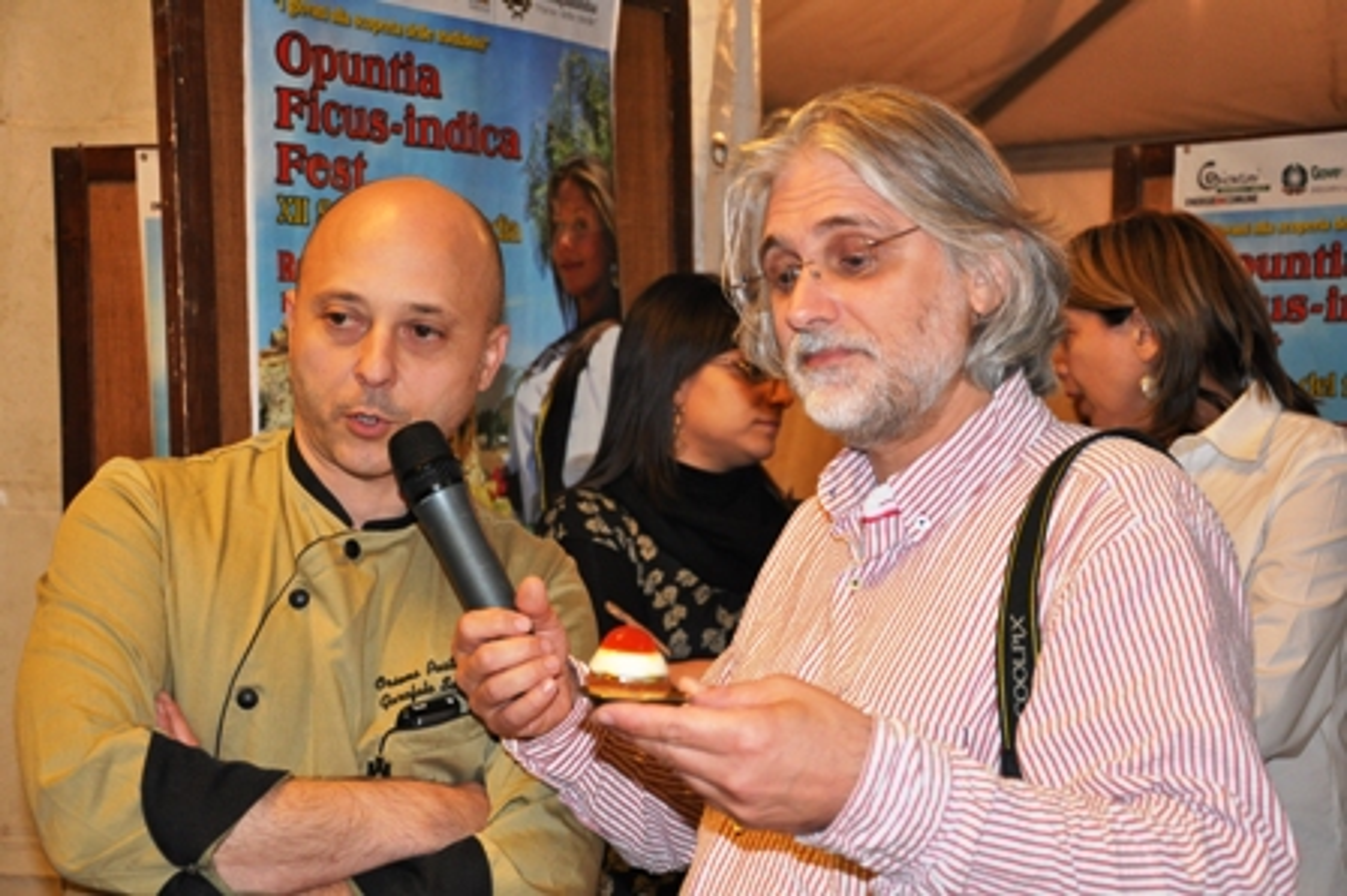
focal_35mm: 60
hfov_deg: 33.4
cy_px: 448
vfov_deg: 22.6
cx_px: 674
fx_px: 2243
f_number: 4.5
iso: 1000
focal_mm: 40
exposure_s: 1/60
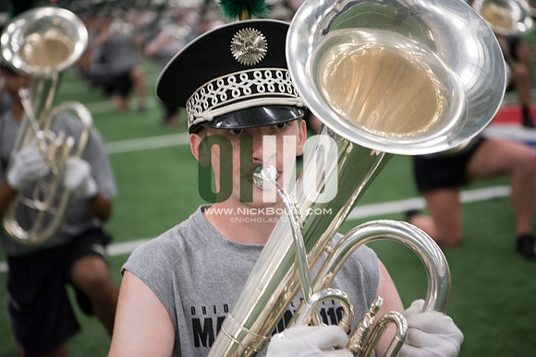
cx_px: 268
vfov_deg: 19.5
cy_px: 178
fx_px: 1042
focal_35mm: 70
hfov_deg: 28.8
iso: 3200
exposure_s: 1/200
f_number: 3.2
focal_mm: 70
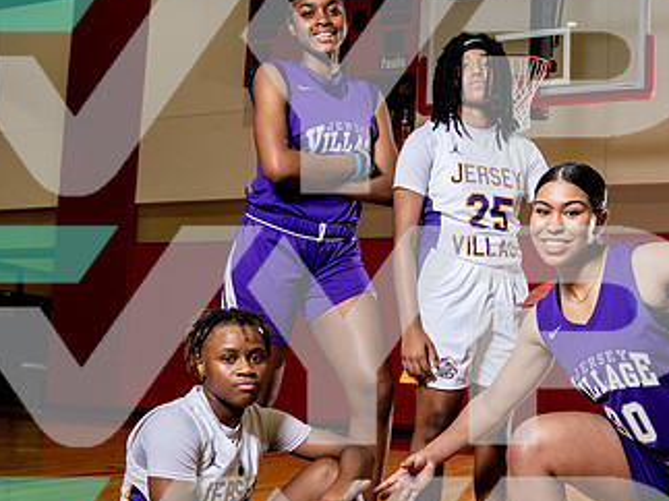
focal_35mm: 45
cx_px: 429
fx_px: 869
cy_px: 341
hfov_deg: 41.7
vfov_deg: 31.9
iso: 500
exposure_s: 1/250
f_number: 5.6
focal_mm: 24
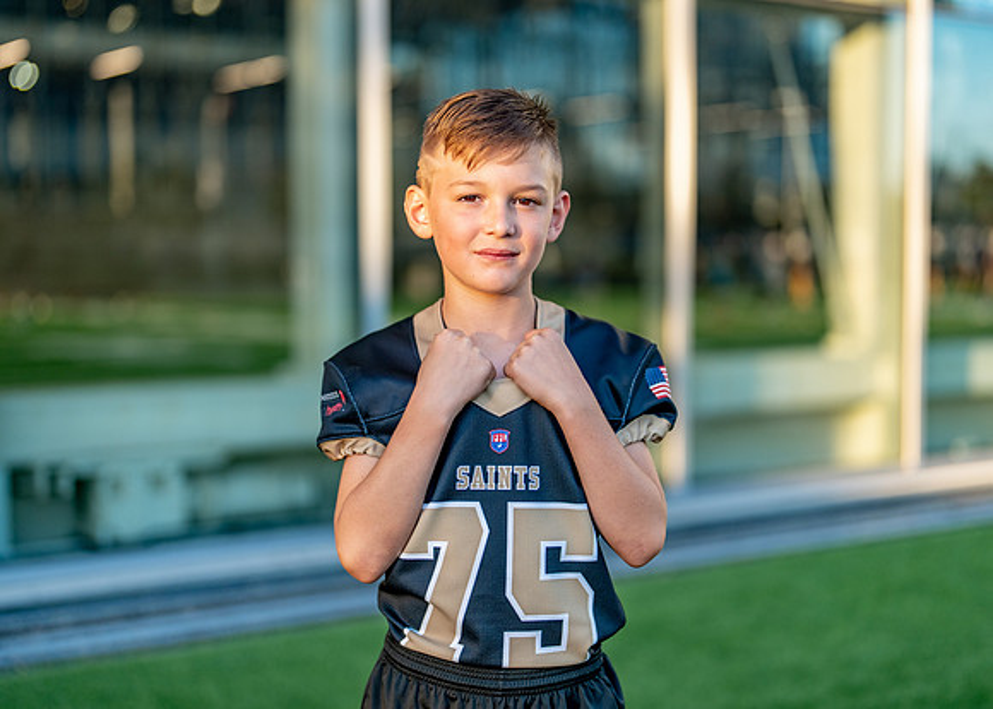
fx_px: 1607
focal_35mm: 57
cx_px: 507
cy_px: 352
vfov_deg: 24.9
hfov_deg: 34.3
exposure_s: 1/1600
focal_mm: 50
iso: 200
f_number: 1.2
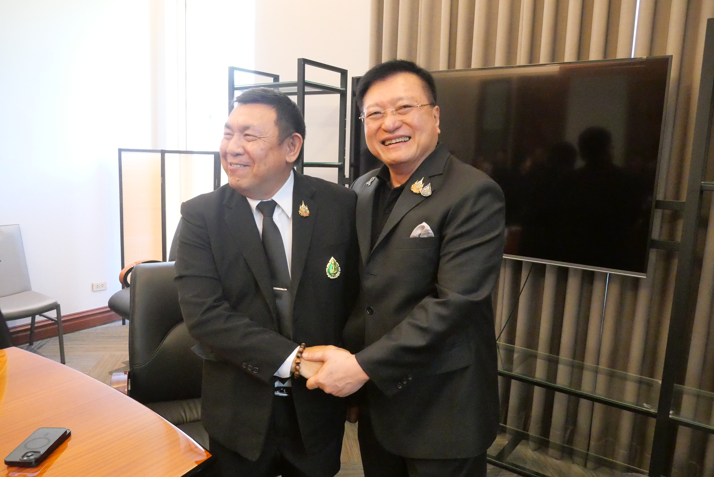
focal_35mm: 24
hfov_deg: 73.7
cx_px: 357
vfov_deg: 53.2
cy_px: 238
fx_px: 476
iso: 6400
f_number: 5.6
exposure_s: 1/25
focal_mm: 12
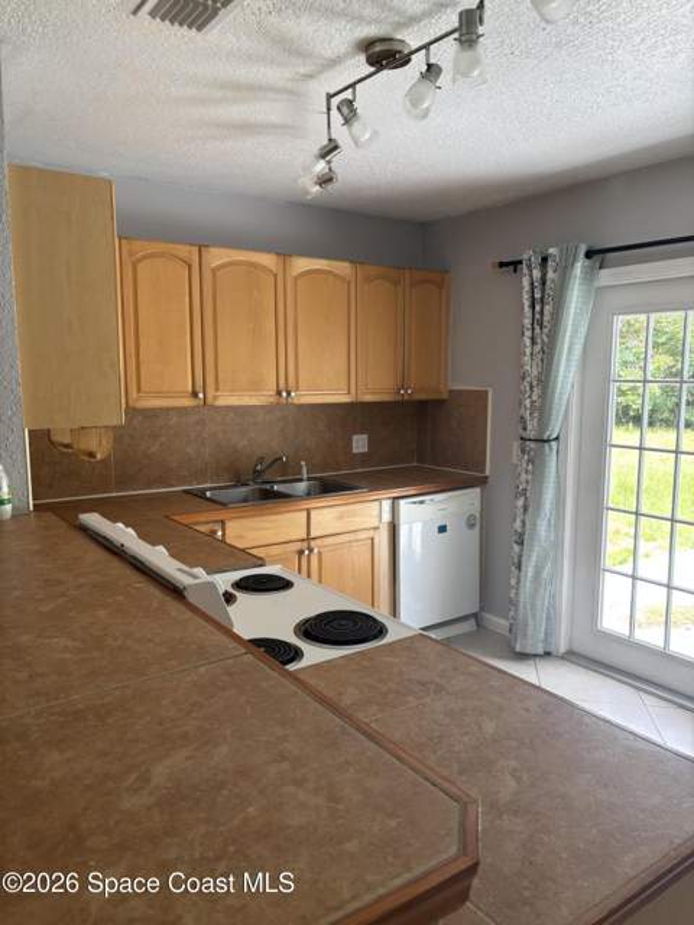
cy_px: 462
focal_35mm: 26
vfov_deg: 67.3
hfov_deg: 53.1
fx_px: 695
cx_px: 347
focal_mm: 5.96
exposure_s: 1/120
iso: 80
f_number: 1.6
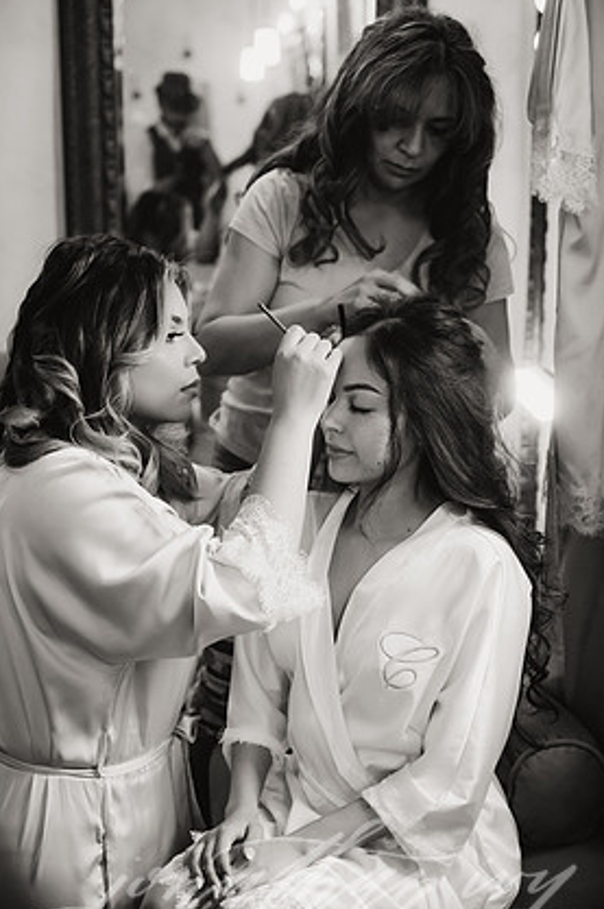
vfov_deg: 36.3
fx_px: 1388
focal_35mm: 55
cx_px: 322
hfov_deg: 24.6
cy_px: 482
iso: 1250
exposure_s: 1/160
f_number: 2.8
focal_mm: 51
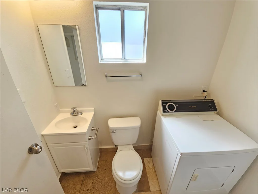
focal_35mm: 13
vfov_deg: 89.9
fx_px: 97
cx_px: 129
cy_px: 97
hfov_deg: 106.2
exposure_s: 1/60
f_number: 2.2
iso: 100
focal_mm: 2.2
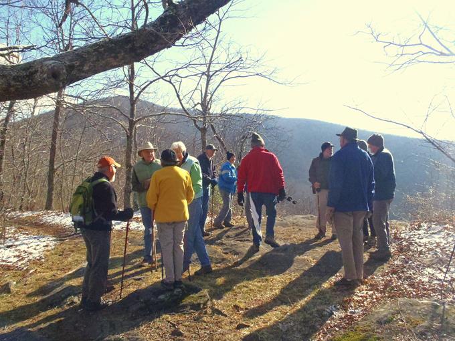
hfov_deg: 63.4
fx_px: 368
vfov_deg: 49.7
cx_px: 228
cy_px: 170
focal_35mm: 28
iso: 400
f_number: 10
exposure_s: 1/250
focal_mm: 5
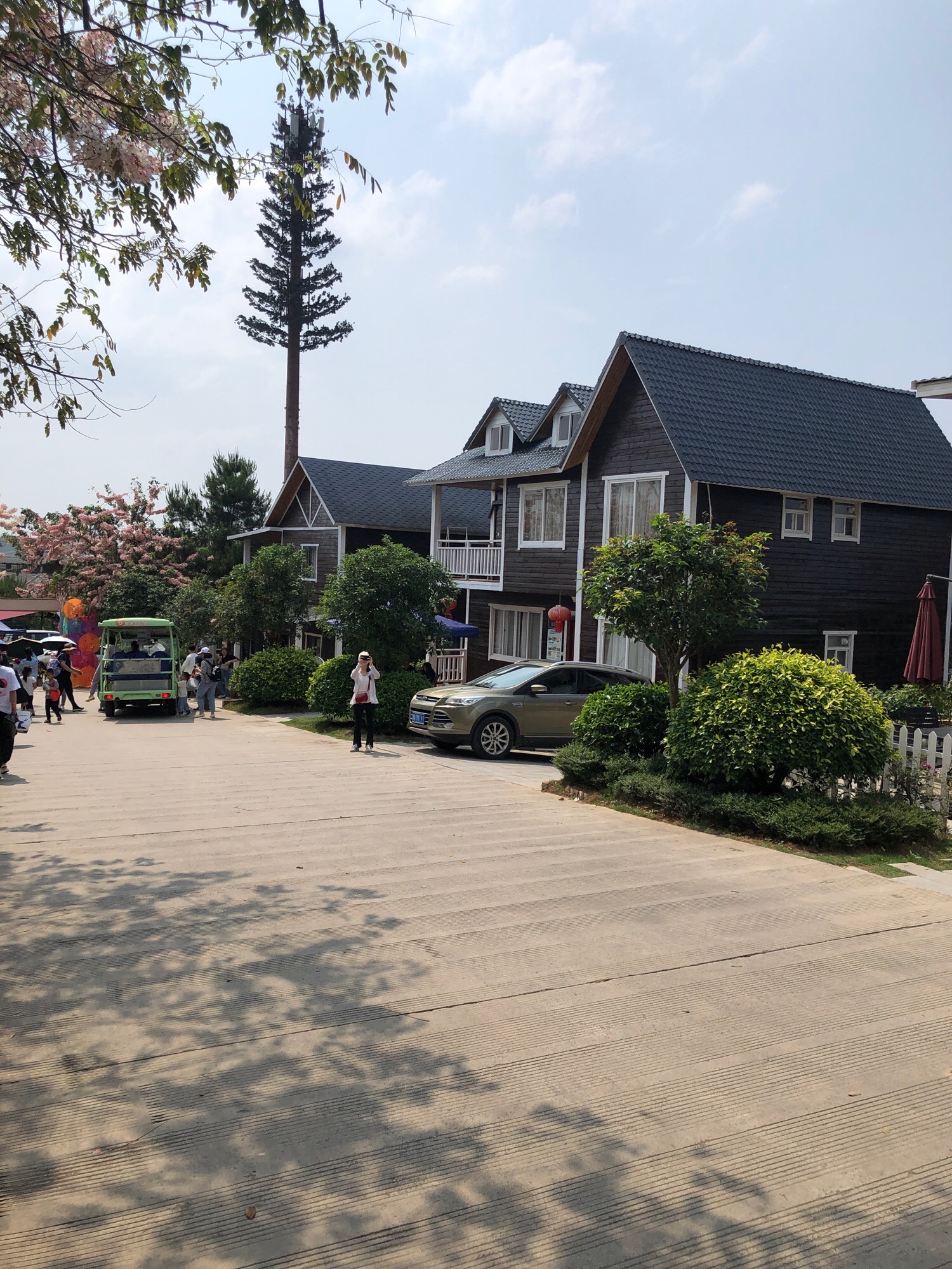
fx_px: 1027
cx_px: 476
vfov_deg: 63.4
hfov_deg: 49.7
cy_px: 634
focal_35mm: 28
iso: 25
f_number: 1.8
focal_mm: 3.99
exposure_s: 1/4000
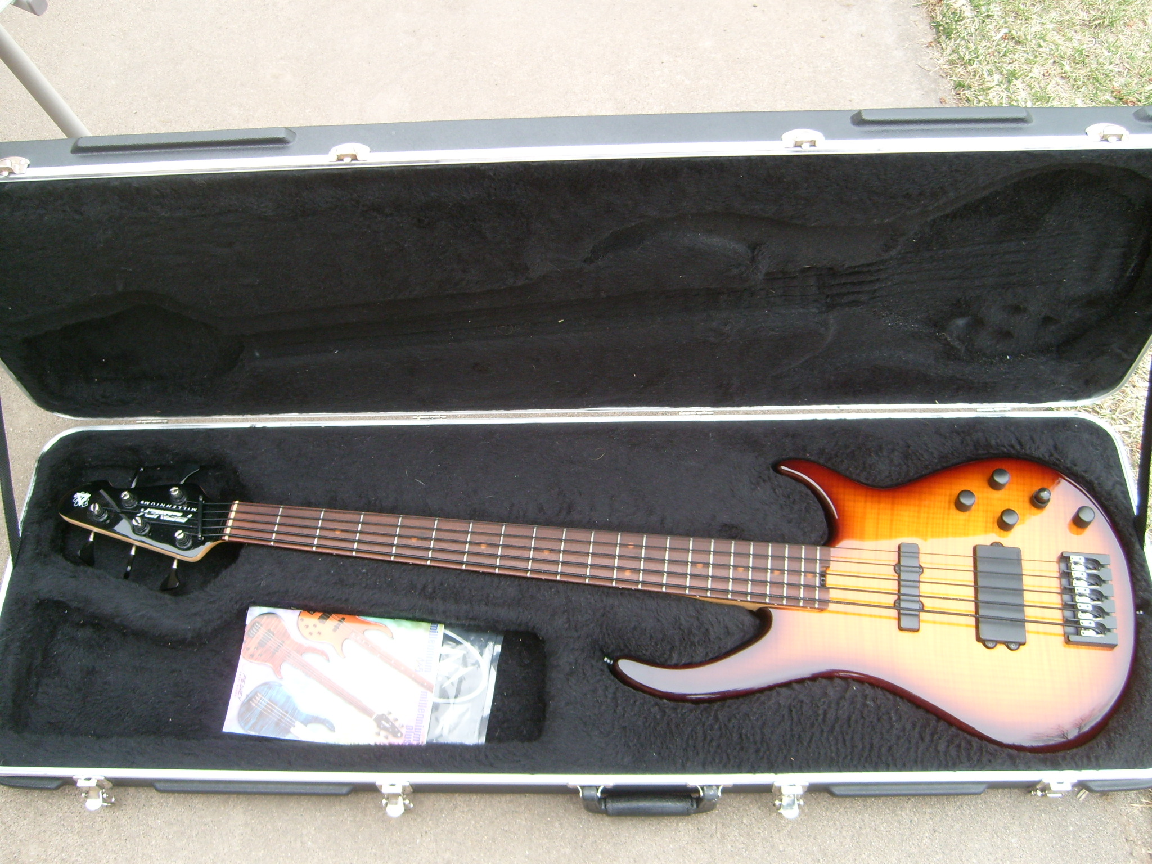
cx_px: 576
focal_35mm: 35
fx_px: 1165
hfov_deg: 52.6
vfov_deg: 40.7
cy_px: 432
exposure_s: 1/125
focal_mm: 5.8
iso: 80
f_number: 2.8
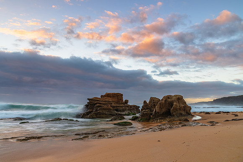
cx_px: 122
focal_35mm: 25
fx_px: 167
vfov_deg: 51.9
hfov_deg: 72.2
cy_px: 81
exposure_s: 1
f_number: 8
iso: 80
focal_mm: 24
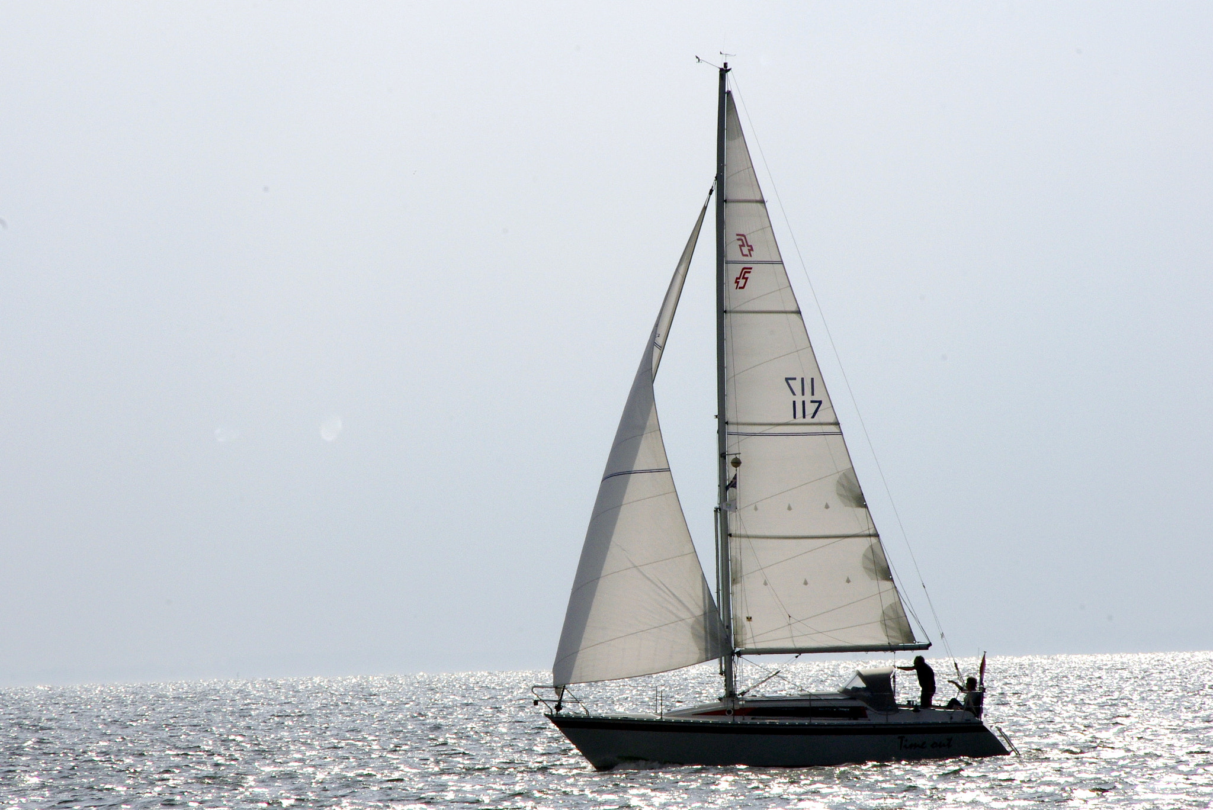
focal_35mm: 300
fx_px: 10114
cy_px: 405
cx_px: 606
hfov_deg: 6.9
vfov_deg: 4.6
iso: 400
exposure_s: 1/500
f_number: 22
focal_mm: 200
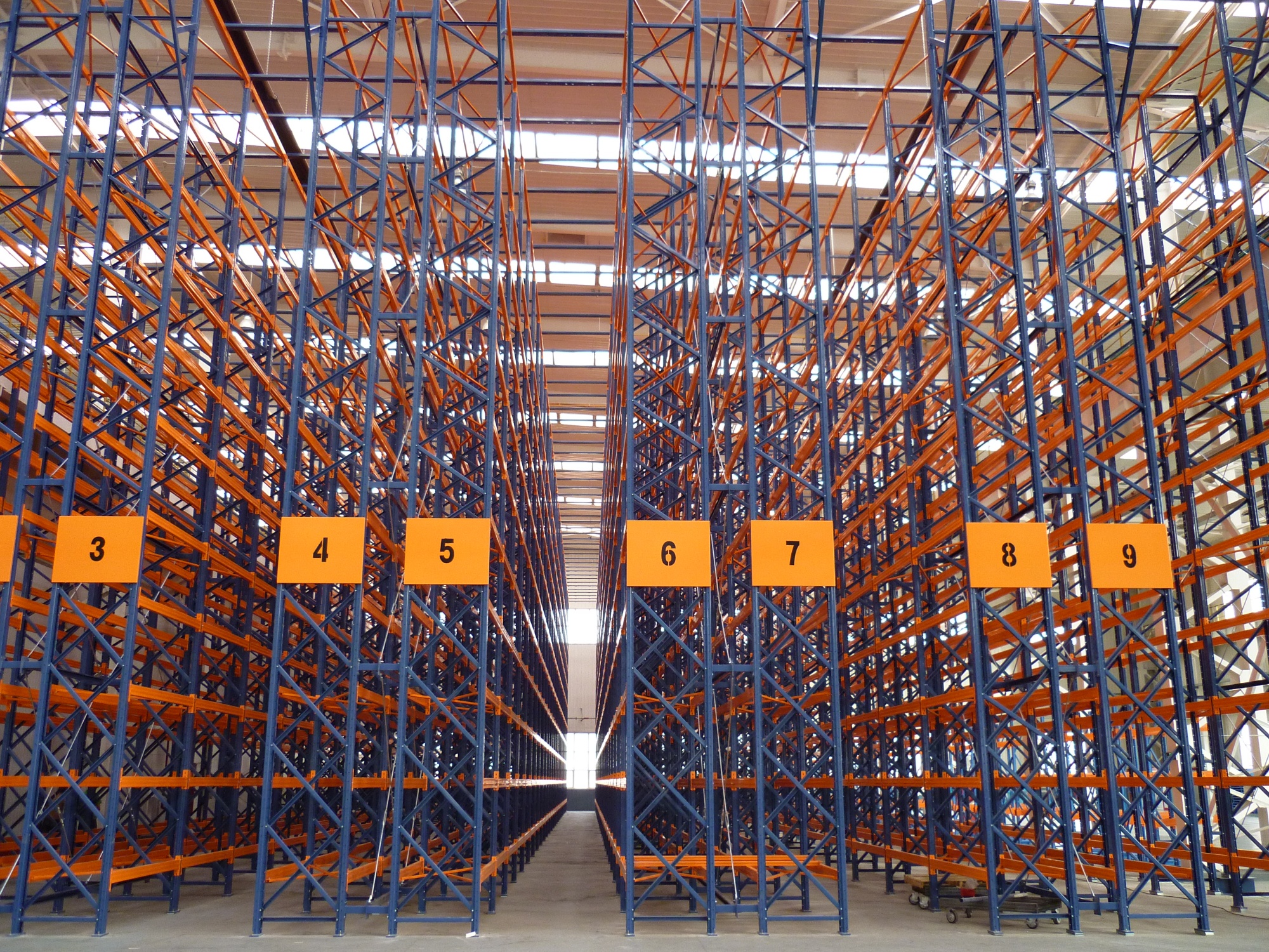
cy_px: 476
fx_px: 1136
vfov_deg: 45.4
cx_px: 634
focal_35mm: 31
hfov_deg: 58.4
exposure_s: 1/30
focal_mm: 5.5
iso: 200
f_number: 2.8
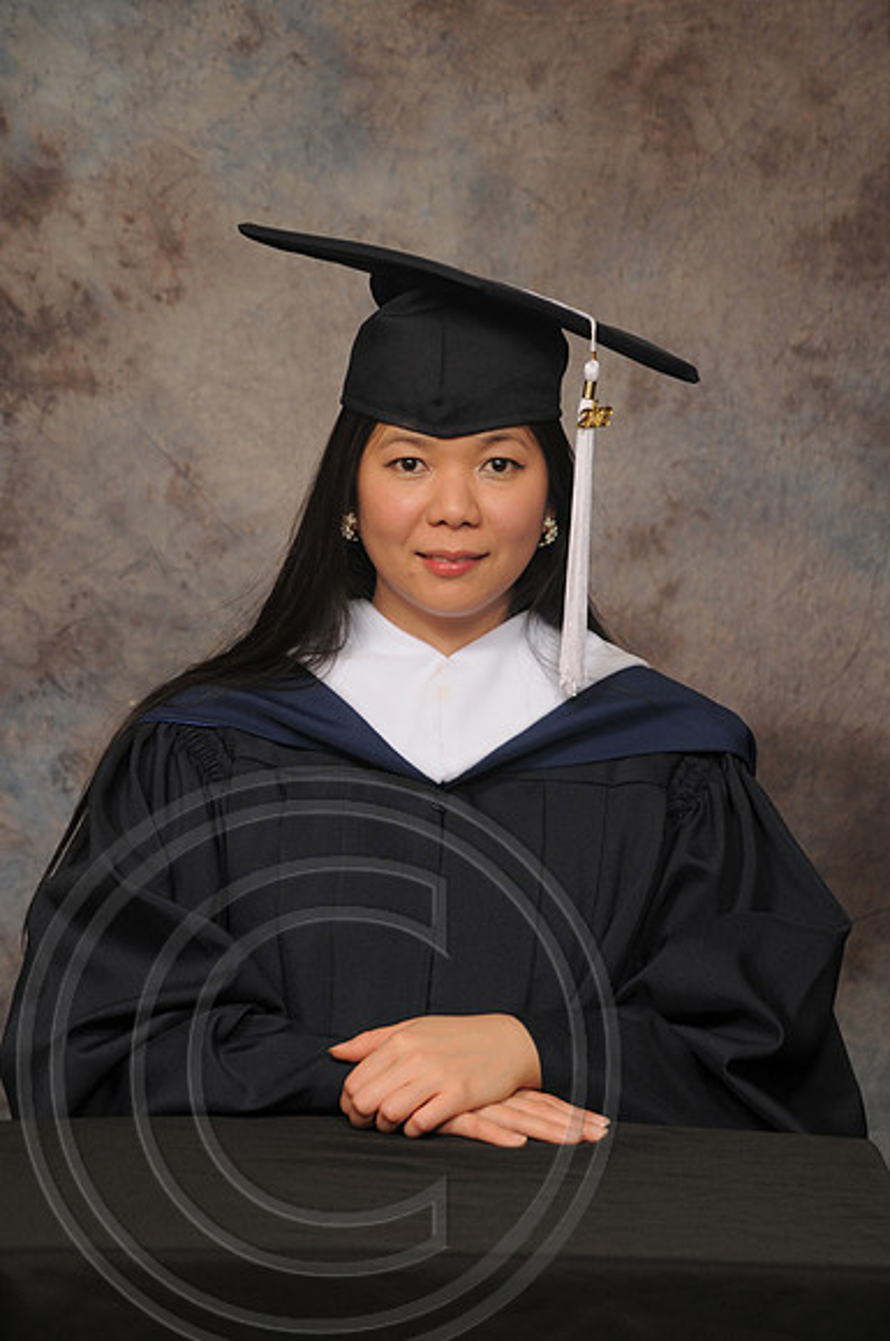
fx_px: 4184
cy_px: 670
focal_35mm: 112
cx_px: 445
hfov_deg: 12.1
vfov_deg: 18.2
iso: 200
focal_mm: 75
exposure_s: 1/60
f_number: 5.6
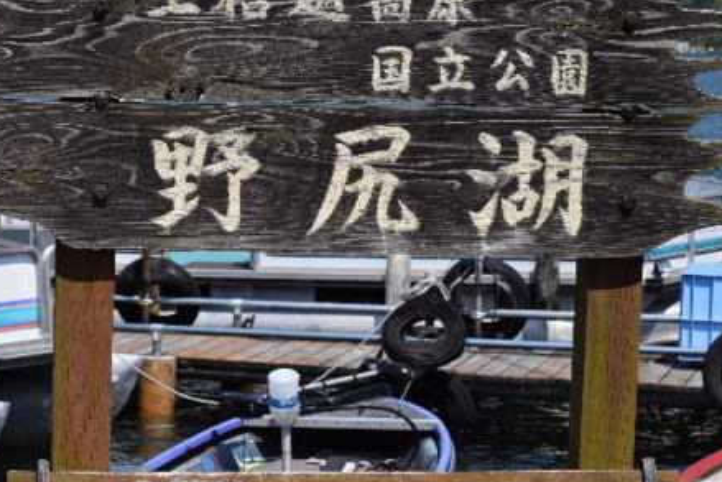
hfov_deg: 18.1
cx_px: 286
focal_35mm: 113
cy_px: 209
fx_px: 2261
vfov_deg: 12.2
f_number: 10
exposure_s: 1/400
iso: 200
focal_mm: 55
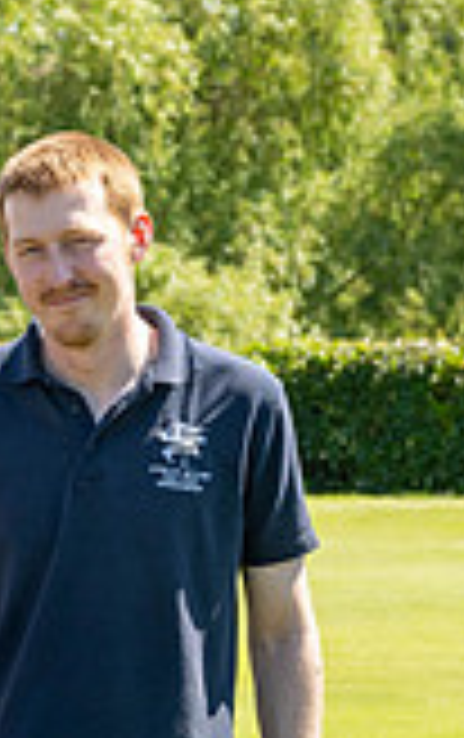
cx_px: -824
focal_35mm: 264
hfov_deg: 4.8
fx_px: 5323
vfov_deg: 7.9
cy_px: 771
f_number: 6.3
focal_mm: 67
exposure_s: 1/400
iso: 200
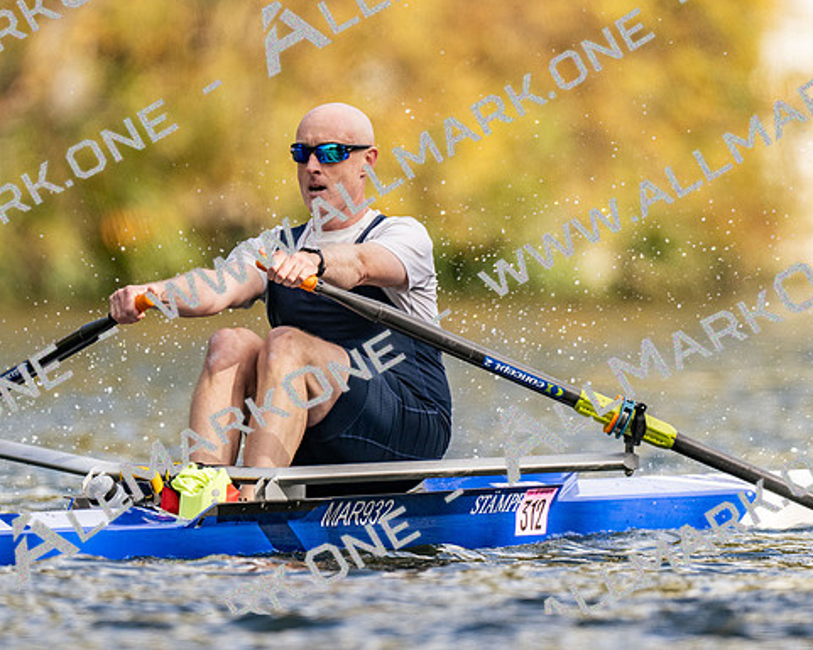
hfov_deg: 1.9
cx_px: 355
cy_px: 325
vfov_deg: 1.5
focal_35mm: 1019
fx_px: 24524
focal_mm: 600
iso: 250
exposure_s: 1/2500
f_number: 4
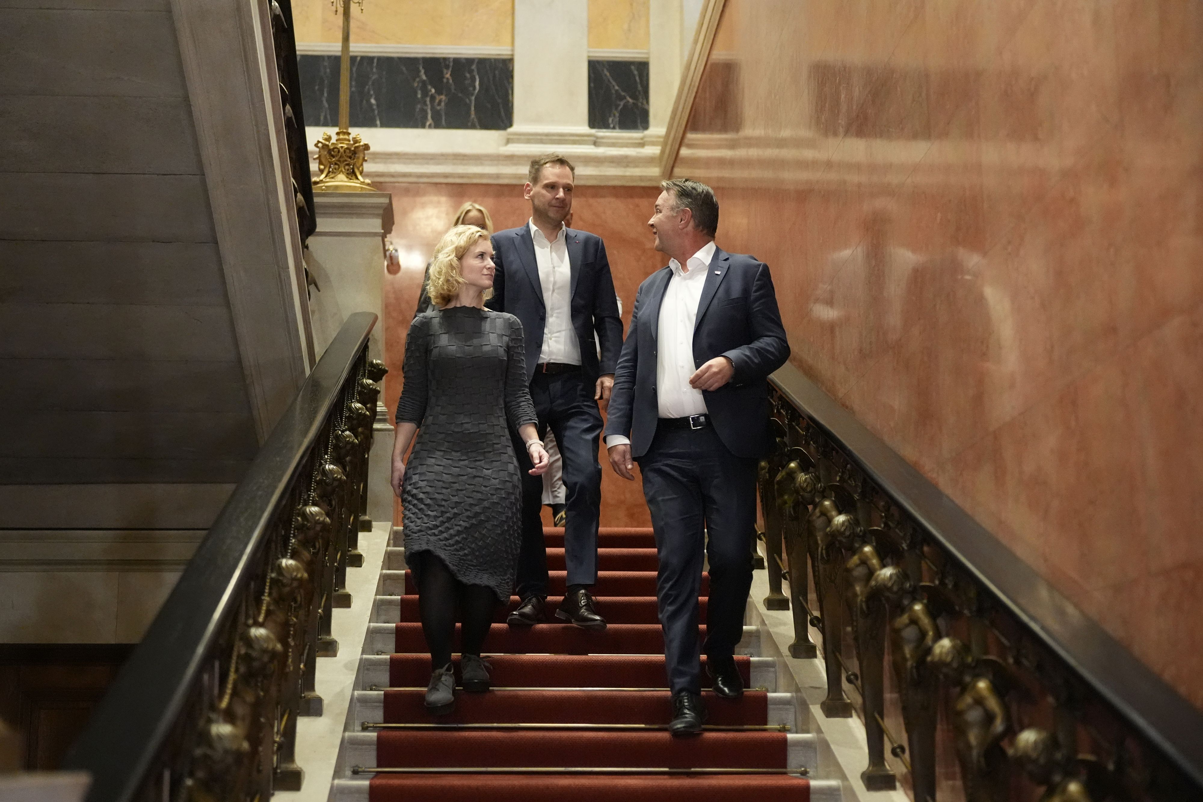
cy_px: 401
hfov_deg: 40.3
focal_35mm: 49
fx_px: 1637
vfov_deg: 27.5
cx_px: 602
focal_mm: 49
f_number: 2.2
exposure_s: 1/400
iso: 8000
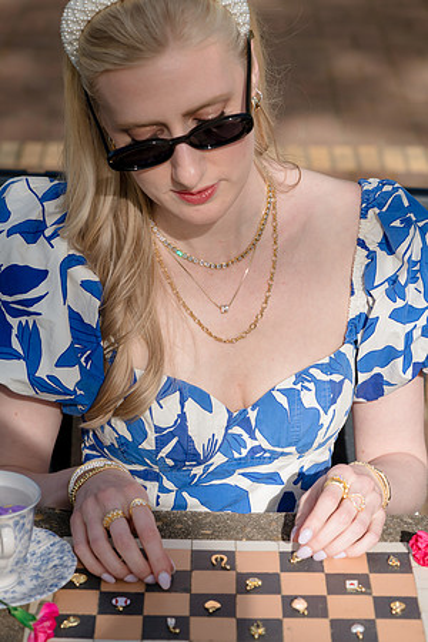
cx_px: 214
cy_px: 321
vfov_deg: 19.5
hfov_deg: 13.0
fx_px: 1872
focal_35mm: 105
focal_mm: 105
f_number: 8
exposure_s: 1/160
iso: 64
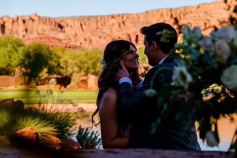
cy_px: 79
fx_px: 691
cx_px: 118
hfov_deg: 19.5
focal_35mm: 105
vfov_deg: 13.0
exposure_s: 1/200
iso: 125
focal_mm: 105
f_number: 8
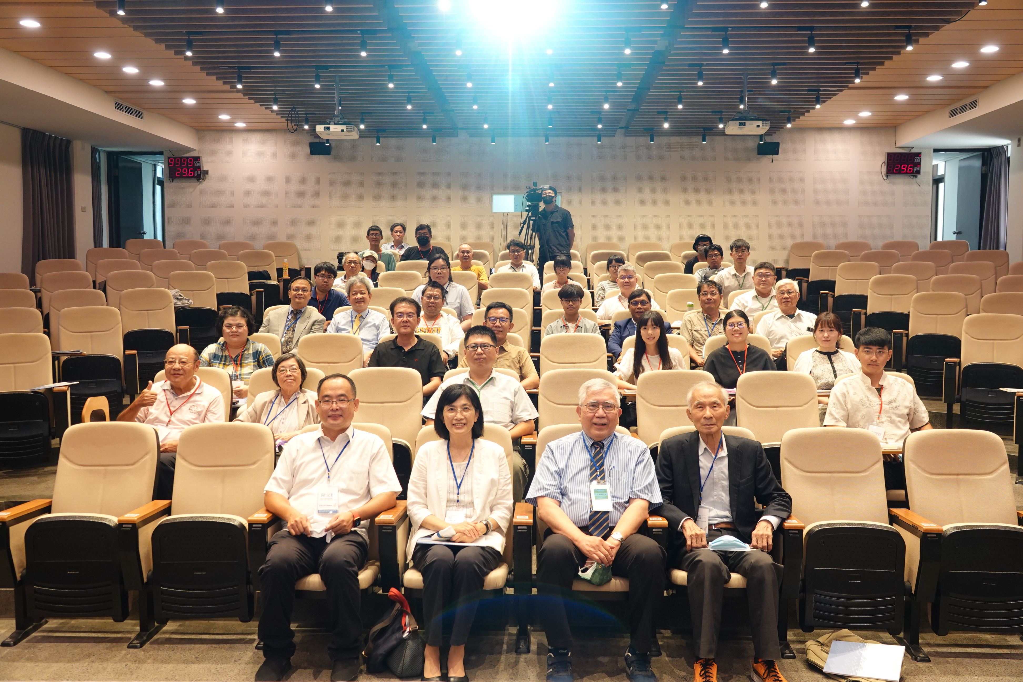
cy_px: 341
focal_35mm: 31
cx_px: 512
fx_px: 881
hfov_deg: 60.3
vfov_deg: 42.3
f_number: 2.8
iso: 320
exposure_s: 1/40
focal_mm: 11.51
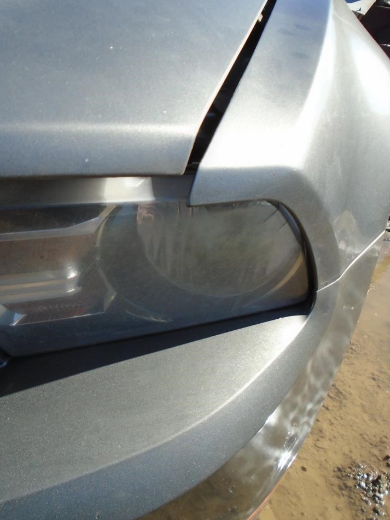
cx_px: 131
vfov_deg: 52.6
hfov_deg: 40.2
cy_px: 260
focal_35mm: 35
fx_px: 526
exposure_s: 1/640
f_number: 3.2
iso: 100
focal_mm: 4.6
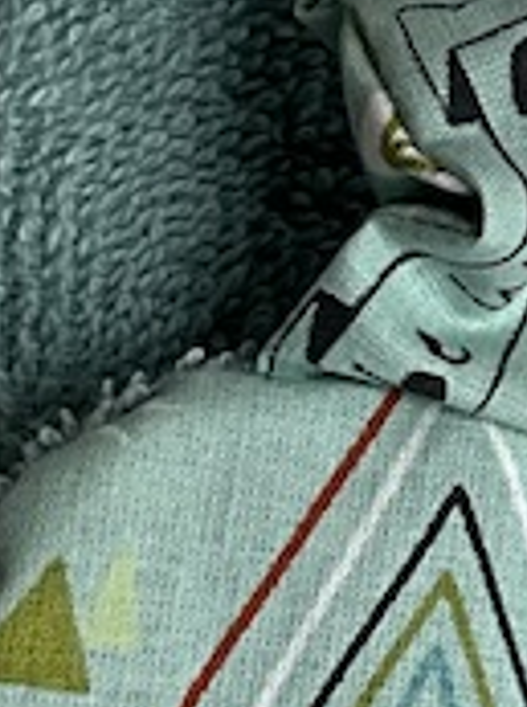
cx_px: 1524
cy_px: 507
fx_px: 4381
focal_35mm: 215
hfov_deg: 6.4
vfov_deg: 9.2
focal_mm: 3
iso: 25
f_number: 1.8
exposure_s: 1/454
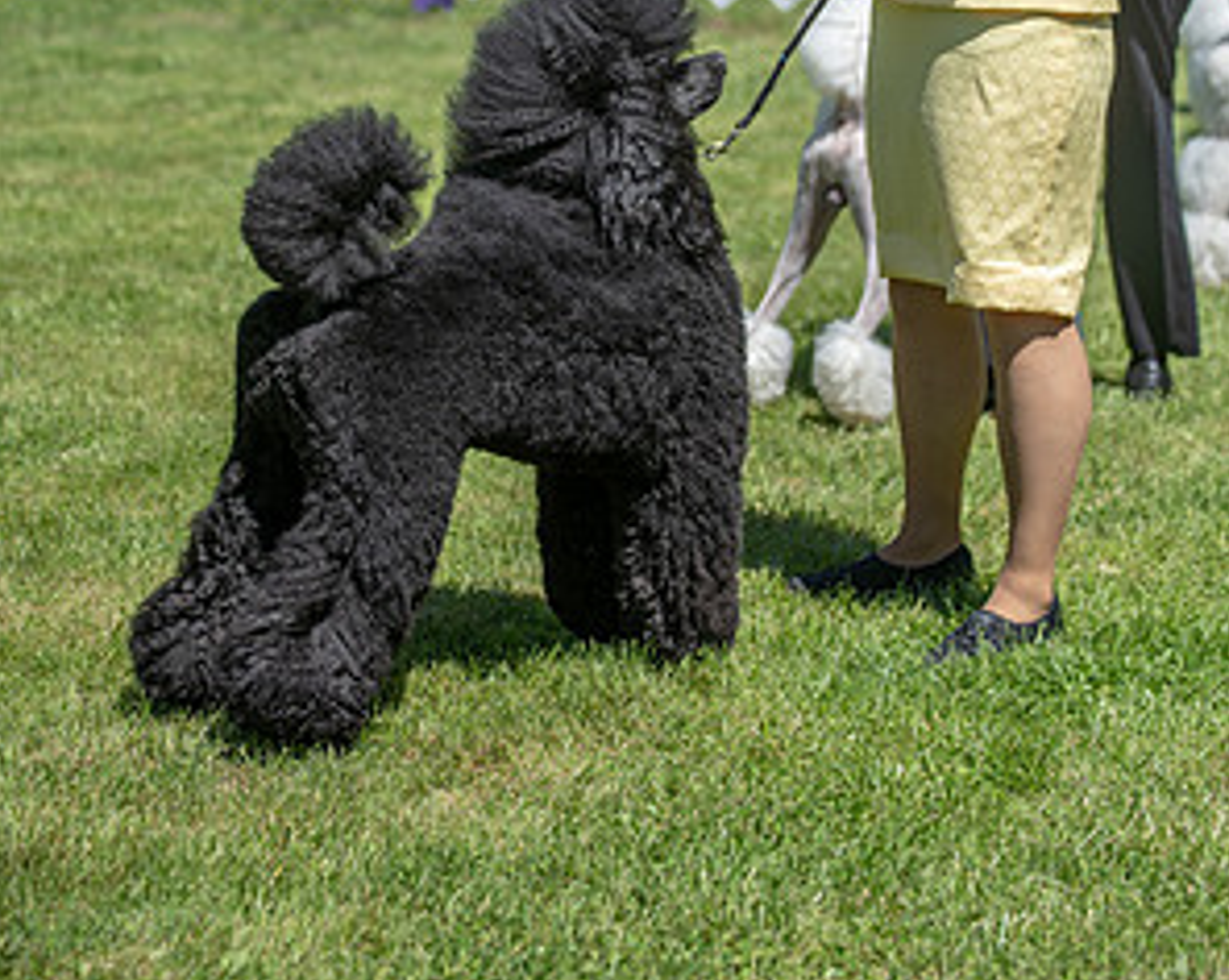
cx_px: 614
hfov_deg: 19.2
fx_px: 3633
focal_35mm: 100
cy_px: 149
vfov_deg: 15.2
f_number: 4
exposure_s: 1/1000
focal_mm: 70
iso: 160
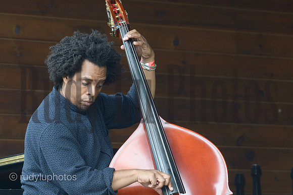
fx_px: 2777
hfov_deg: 6.0
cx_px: 140
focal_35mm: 341
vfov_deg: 4.0
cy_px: 88
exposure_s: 1/200
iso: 800
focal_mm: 200
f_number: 5.6
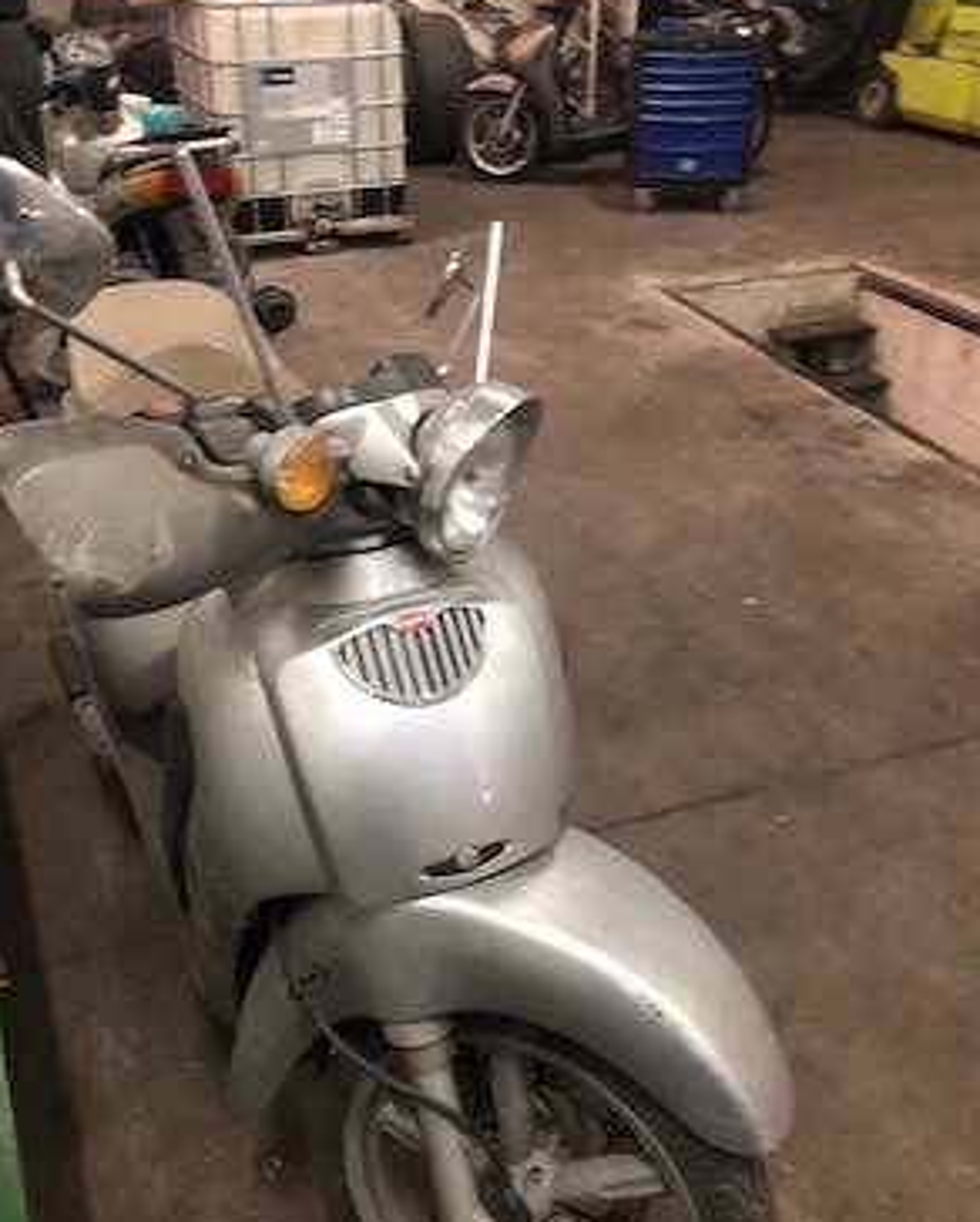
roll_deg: -1.1
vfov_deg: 58.7
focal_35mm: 30
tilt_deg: -30.2
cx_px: 493
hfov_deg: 48.6
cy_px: 624
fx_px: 1086
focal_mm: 3.99
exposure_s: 1/5
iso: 100
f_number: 1.8
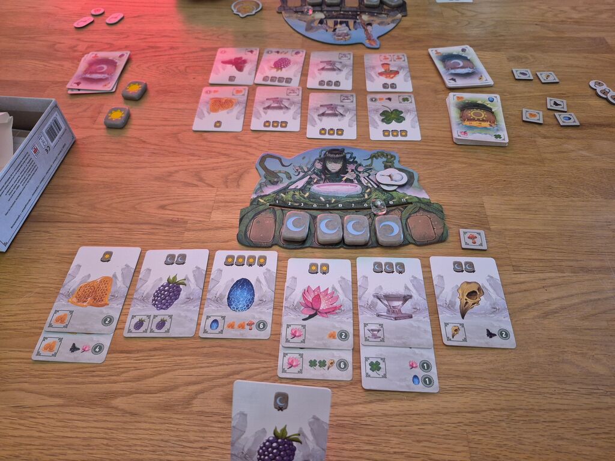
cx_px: 308
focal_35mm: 23
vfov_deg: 58.9
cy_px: 230
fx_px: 409
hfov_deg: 73.9
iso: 500
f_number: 1.8
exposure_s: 1/100
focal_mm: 5.4
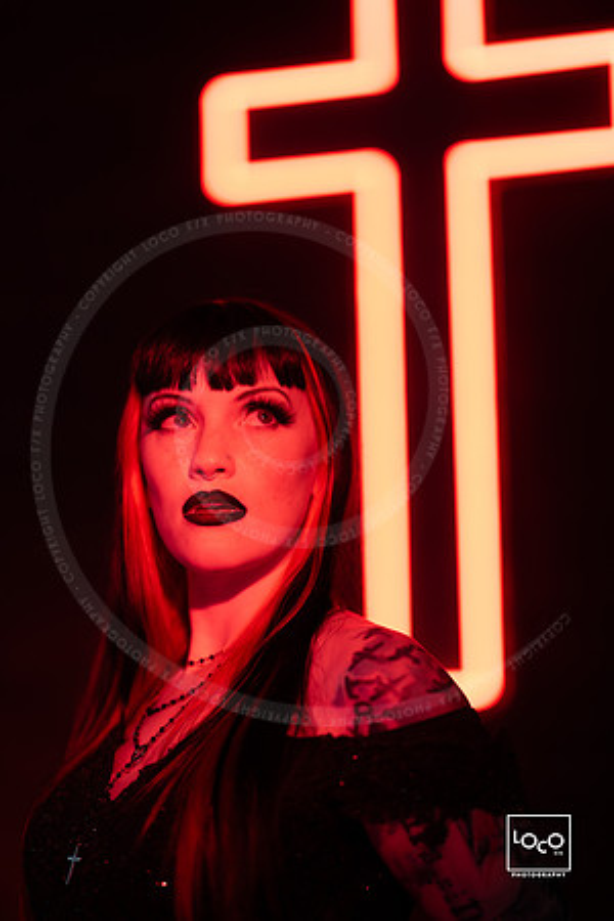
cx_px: 307
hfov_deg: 16.1
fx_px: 2174
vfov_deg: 23.9
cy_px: 460
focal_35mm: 85
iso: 320
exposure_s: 1/320
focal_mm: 85
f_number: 1.3
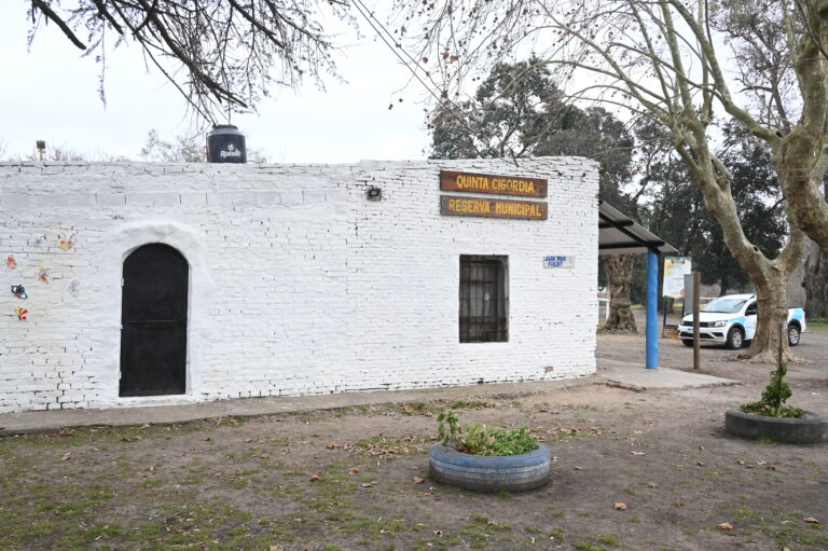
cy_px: 276
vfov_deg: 41.1
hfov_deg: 58.7
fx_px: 736
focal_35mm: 32
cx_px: 414
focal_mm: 32
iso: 800
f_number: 7.1
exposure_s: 1/500
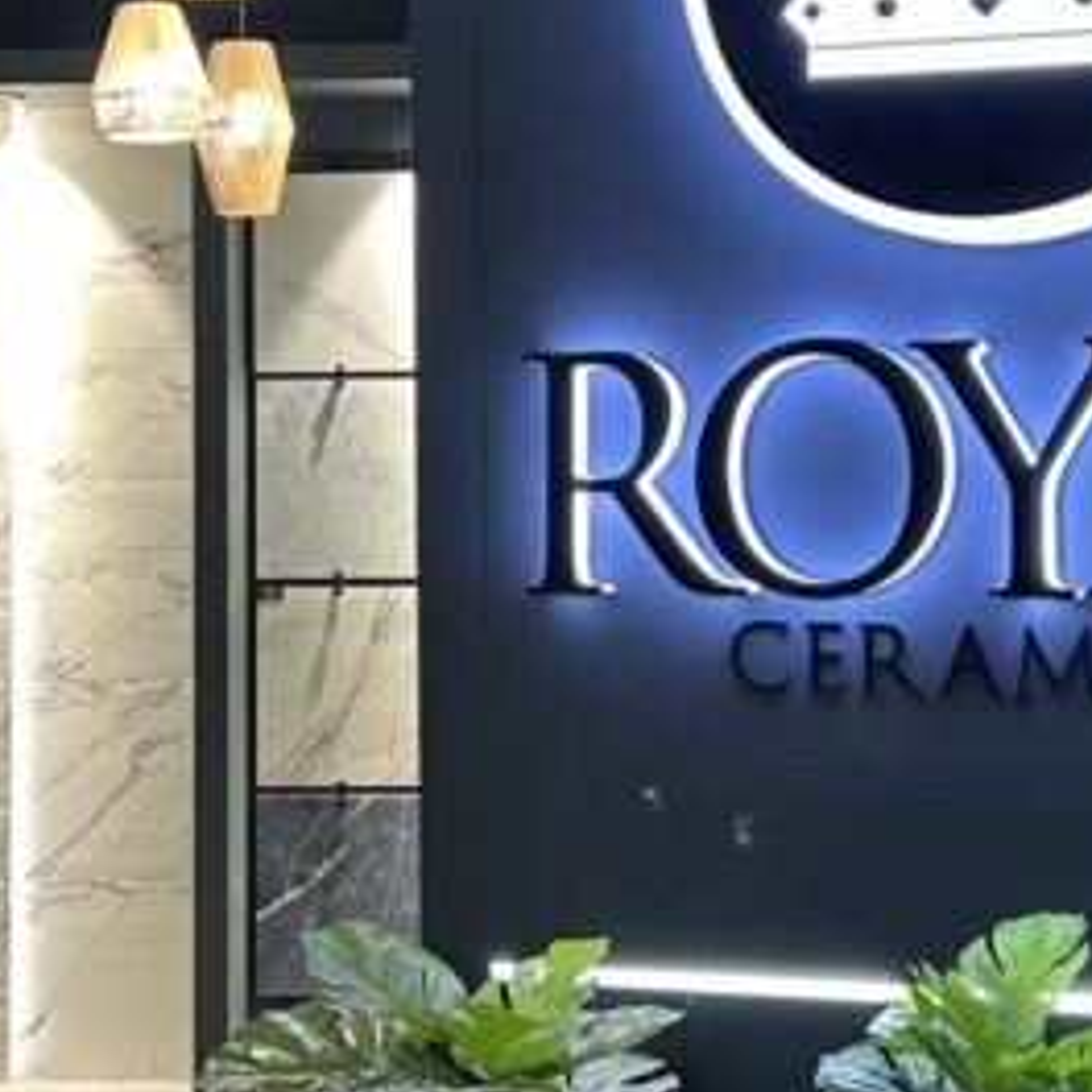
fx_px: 3176
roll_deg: +1.1
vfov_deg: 19.5
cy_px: 447
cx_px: 422
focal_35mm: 89
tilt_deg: +2.4
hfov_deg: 19.5
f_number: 1.5
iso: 125
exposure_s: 1/60
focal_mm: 5.7
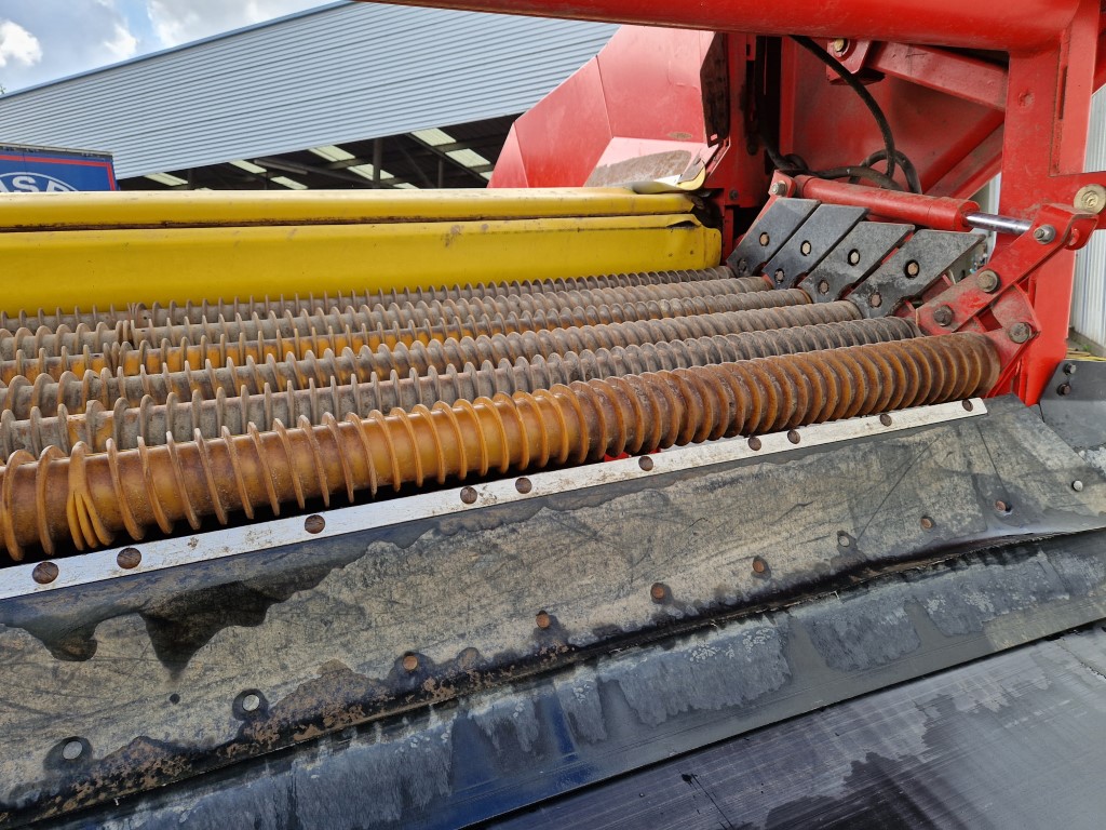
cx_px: 553
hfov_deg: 73.9
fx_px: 735
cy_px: 415
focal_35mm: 23
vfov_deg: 58.9
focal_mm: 5.4
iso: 50
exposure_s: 1/366
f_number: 1.8
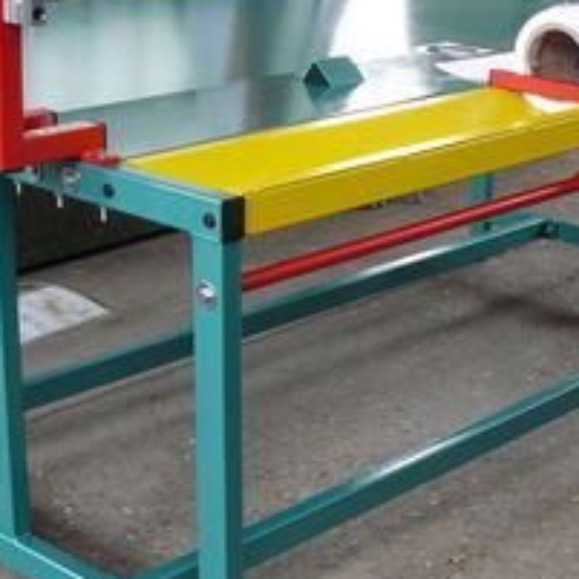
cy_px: 241
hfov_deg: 21.7
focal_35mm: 79
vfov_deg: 21.9
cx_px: 432
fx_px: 1495
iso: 160
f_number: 2.8
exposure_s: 1/30
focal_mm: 6
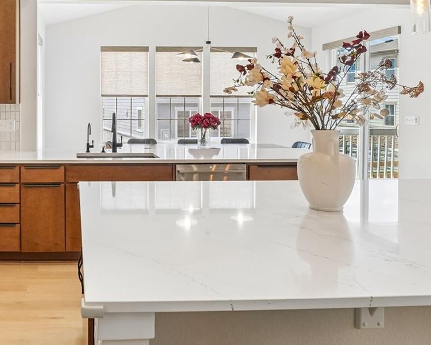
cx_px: 84
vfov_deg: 43.7
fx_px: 421
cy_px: 104
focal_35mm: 33
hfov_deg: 50.8
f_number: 8
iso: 200
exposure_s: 1/30
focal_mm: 11
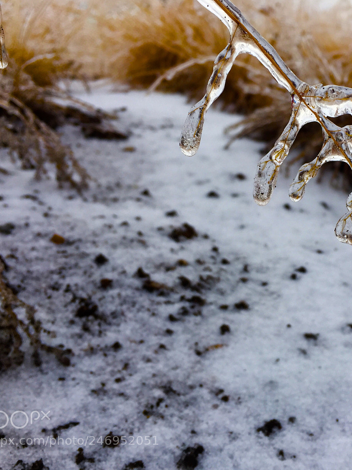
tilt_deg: -13.7
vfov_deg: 47.9
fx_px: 529
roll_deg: -0.9
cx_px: 268
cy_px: 235
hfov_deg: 35.9
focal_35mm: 39
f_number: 2.2
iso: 32
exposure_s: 1/898
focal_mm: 4.15
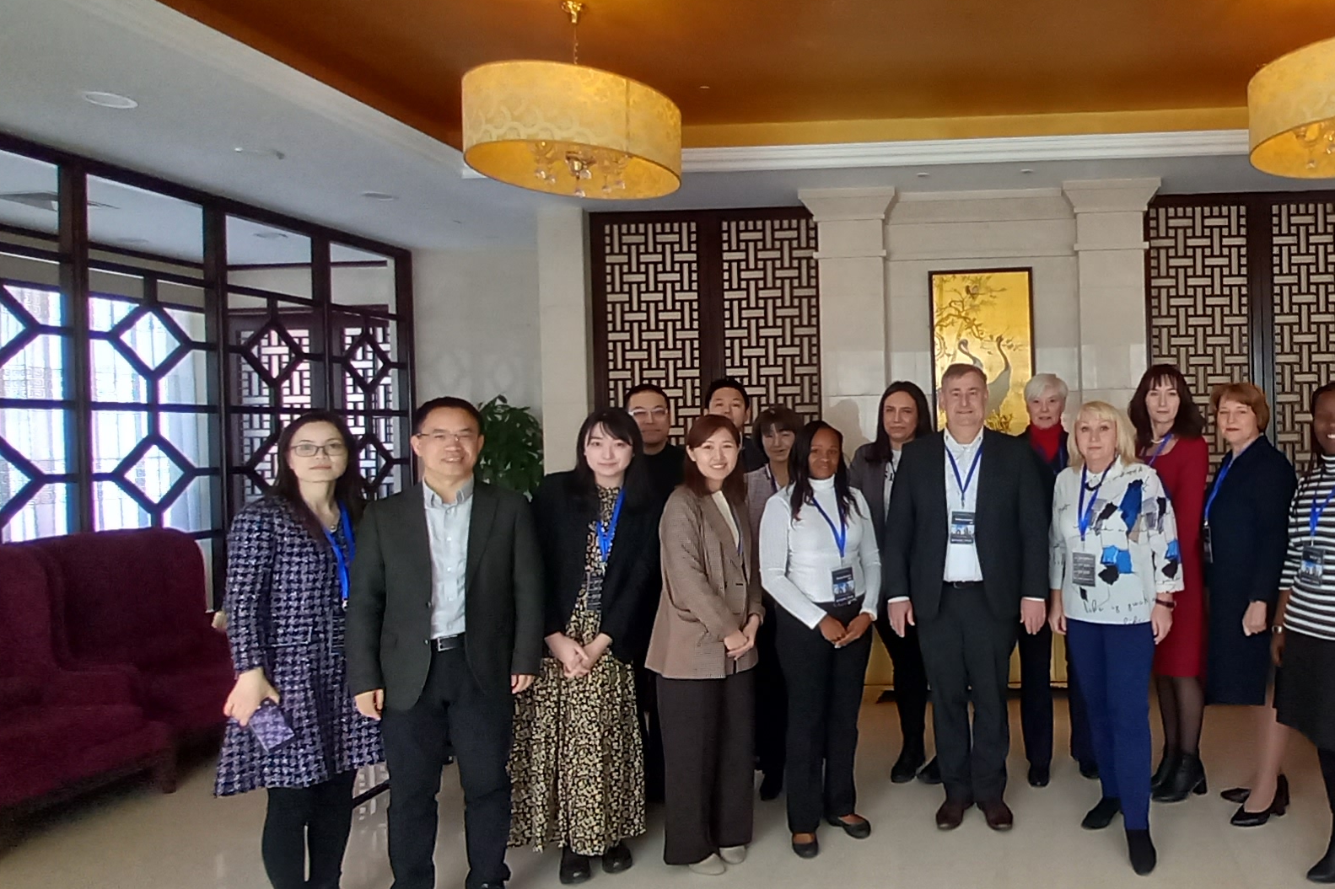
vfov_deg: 57.2
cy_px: 437
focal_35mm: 22
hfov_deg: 73.8
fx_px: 816
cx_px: 979
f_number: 2.2
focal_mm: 1.13
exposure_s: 1/50
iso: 100
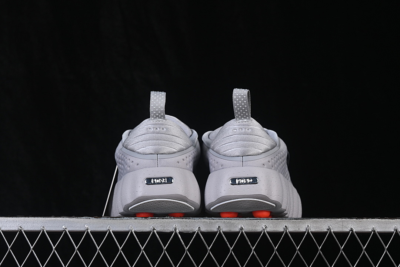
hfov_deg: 27.0
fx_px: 833
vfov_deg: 18.2
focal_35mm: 75
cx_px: 200
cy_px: 134
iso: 160
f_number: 8
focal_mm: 50
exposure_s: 1/80
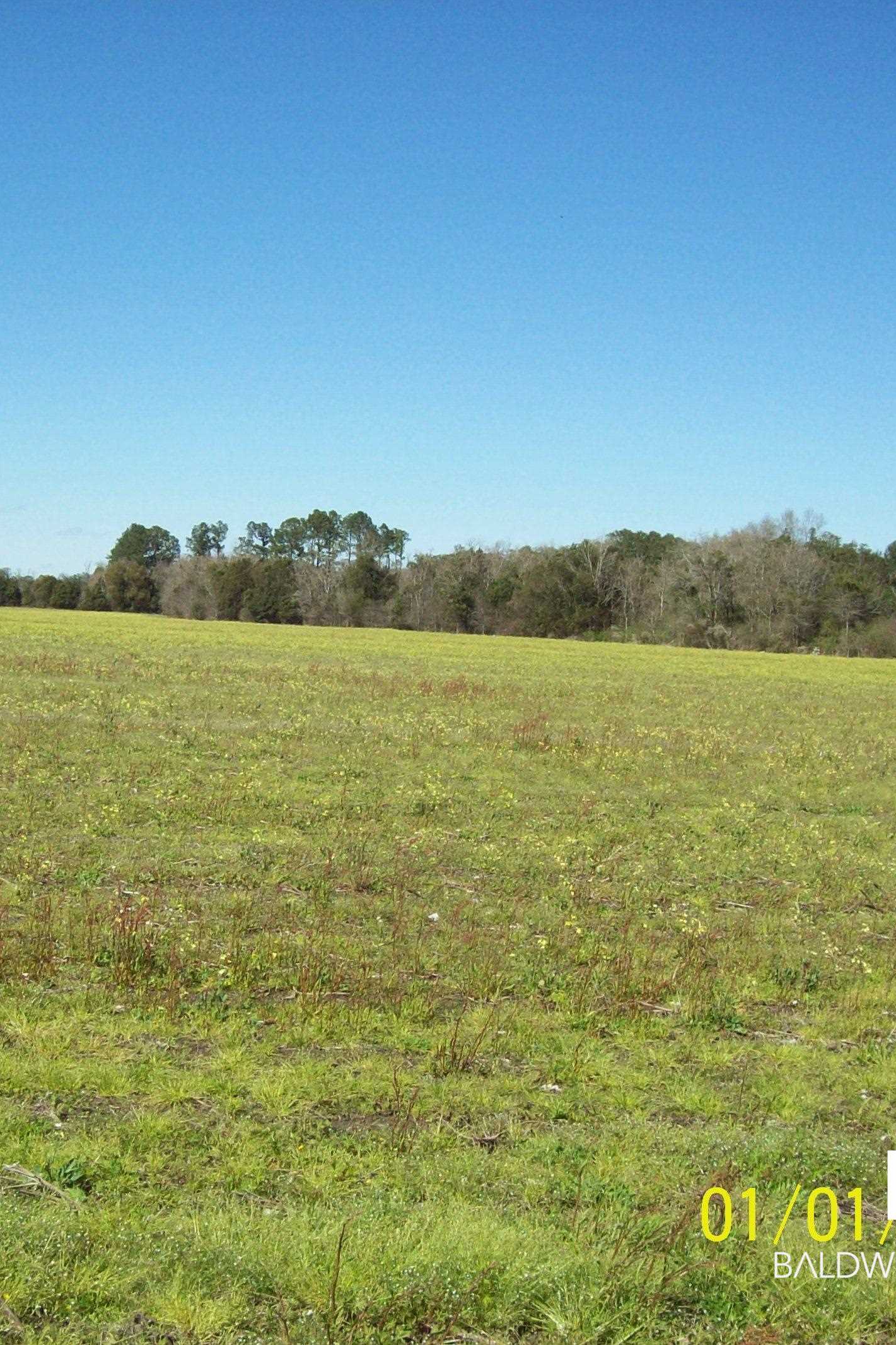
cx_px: 282
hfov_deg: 26.8
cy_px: 672
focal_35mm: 50
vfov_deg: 39.6
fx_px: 1867
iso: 80
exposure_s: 1/608
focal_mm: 6
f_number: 4.8
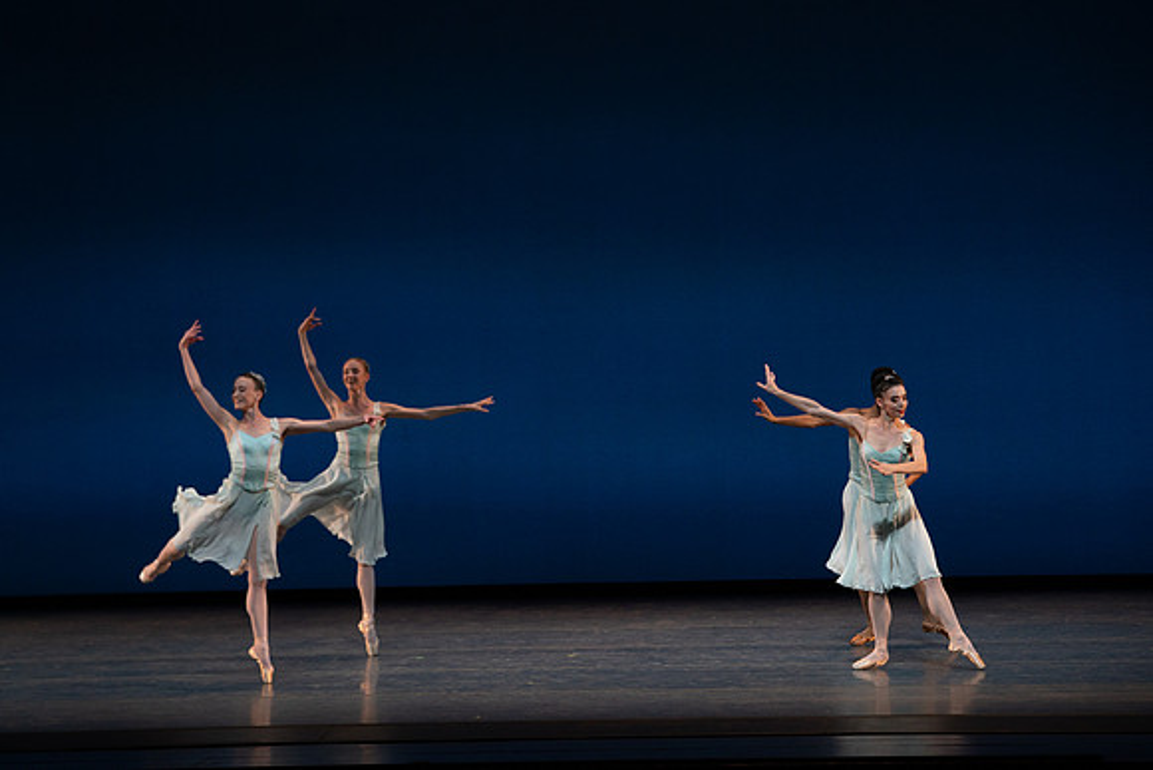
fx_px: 4260
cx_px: 576
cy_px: 385
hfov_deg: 15.4
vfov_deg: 10.3
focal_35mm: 133
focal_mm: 133
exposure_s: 1/500
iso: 3200
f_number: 8
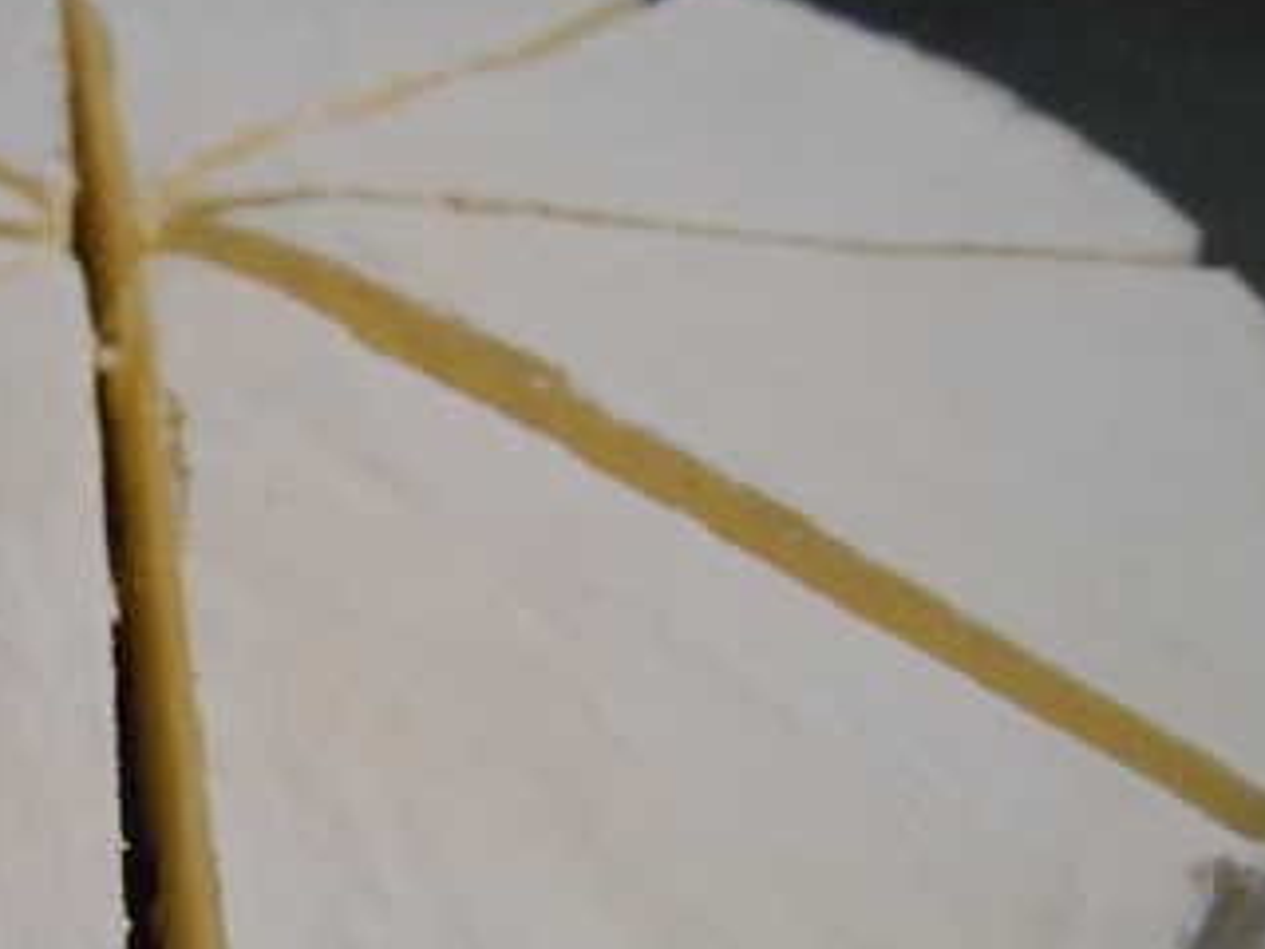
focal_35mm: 52
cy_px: 830
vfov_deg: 27.2
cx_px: 43
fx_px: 1900
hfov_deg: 34.0
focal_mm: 4.7
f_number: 3.4
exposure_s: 1/125
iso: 800
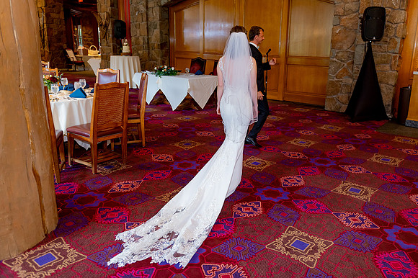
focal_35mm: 28
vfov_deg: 46.6
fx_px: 322
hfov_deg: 65.6
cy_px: 122
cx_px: 238
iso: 1250
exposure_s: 1/250
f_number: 2.8
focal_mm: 24
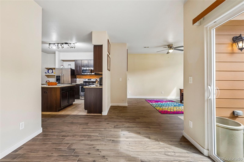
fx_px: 102
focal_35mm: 15
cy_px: 81
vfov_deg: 77.3
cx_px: 122
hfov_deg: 100.4
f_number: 8
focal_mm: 15
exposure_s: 1/15
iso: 400
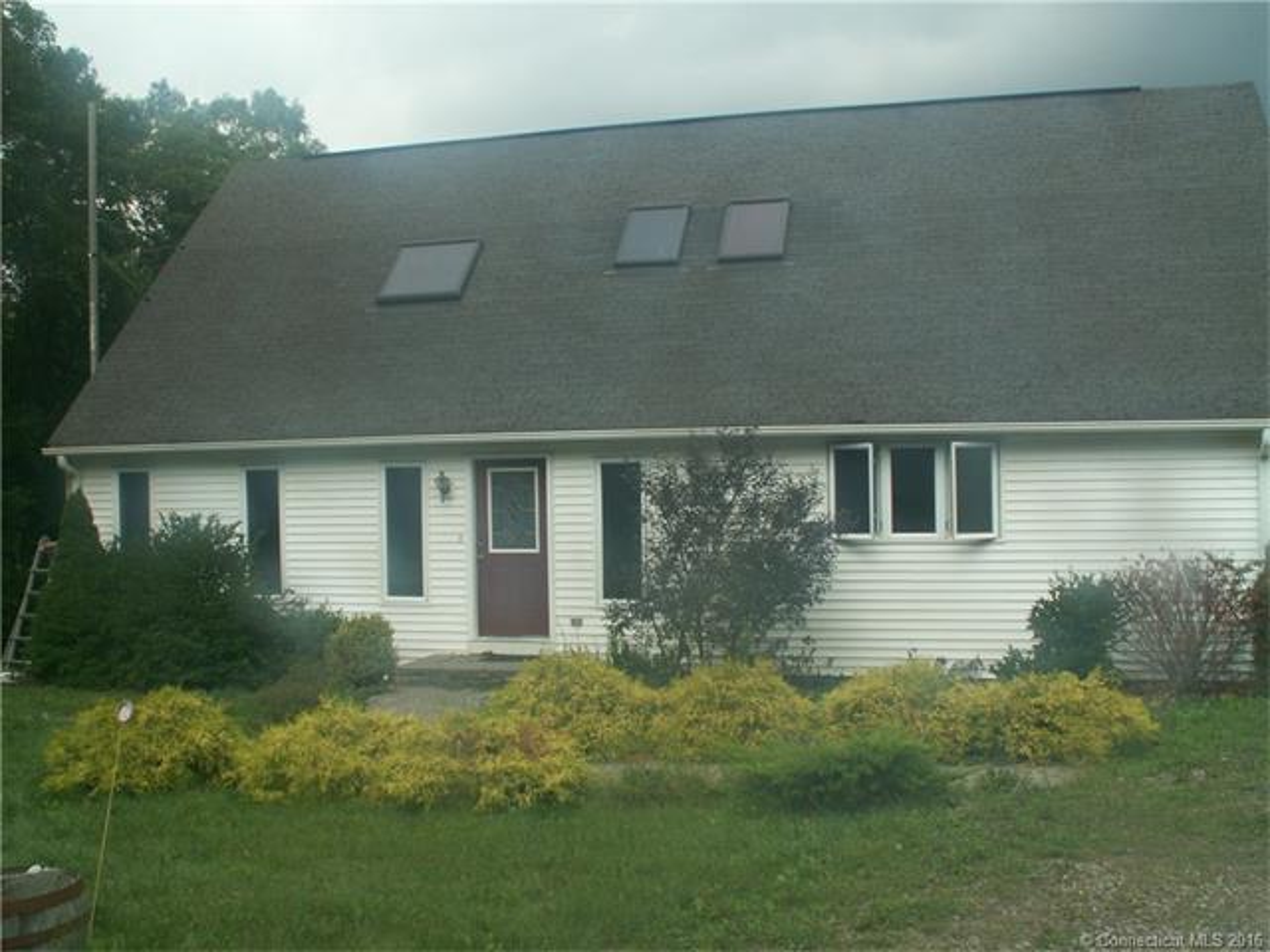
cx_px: 635
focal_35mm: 35
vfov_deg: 40.7
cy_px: 476
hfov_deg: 52.6
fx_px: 1284
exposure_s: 1/200
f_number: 5.6
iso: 50
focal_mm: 5.86
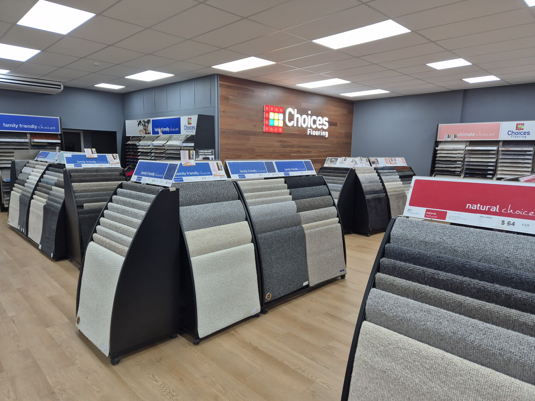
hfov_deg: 73.9
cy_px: 200
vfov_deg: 58.9
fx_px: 355
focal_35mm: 23
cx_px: 268
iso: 50
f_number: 1.8
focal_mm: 5.4
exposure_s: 1/100
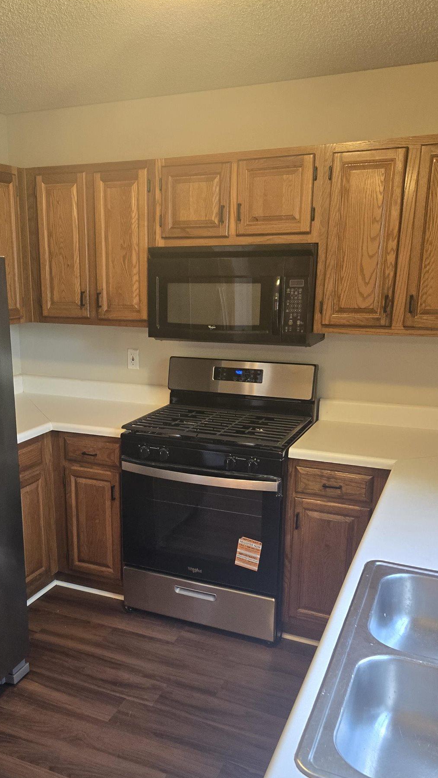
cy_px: 435
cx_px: 132
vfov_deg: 60.8
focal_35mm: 32
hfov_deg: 36.2
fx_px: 661
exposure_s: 1/120
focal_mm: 5.4
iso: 250
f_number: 1.8
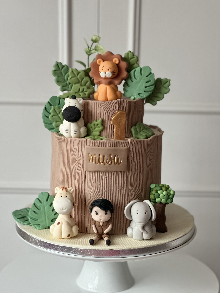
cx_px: 110
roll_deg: -1.3
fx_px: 652
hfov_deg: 19.1
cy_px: 146
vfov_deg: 25.3
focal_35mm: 77
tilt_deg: -11.2
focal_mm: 9
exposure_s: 1/99
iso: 250
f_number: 2.8
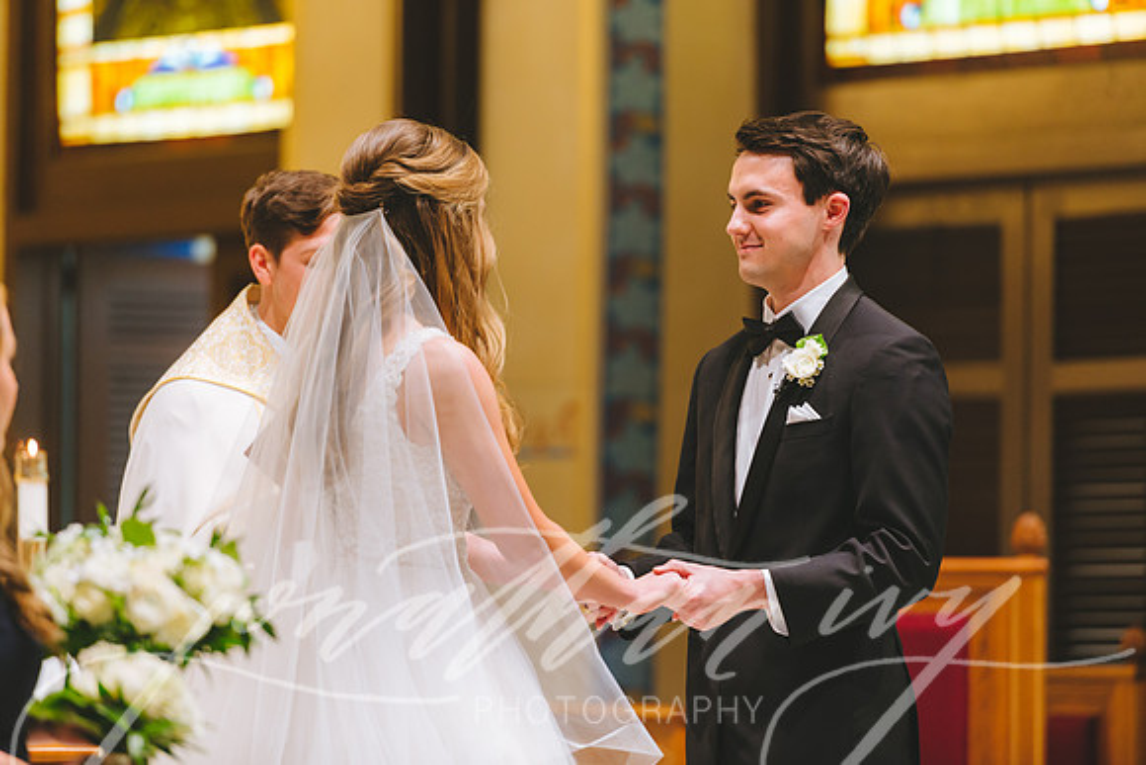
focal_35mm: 200
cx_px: 573
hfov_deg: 10.3
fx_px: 6368
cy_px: 382
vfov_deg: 6.9
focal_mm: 200
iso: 1600
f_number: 2.8
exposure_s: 1/160
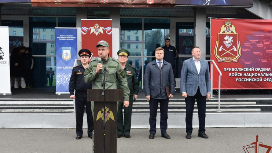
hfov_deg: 39.2
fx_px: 382
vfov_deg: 22.6
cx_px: 136
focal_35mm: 53
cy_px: 87
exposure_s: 1/125
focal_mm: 50
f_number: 5.6
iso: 400
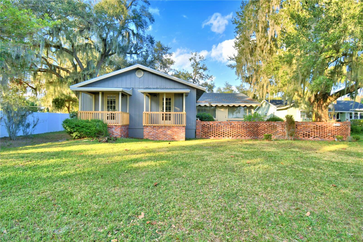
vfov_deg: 70.4
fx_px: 171
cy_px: 121
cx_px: 182
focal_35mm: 17
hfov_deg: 93.3
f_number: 4.8
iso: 200
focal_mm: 11.5
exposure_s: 1/400
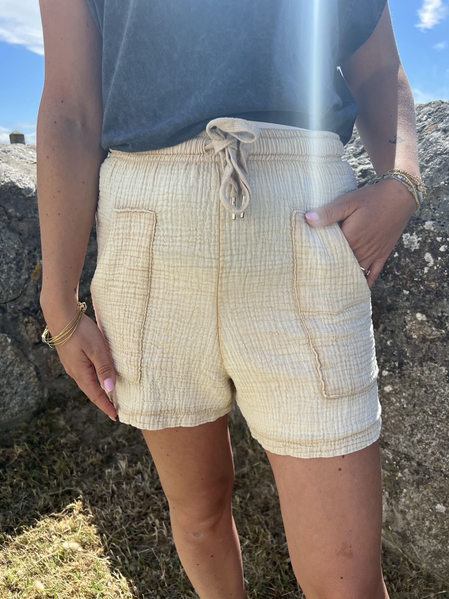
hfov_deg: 53.1
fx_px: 450
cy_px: 300
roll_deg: +5.2
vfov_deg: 67.3
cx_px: 224
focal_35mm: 26
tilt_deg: -16.2
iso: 50
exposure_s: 1/3077
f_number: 1.5
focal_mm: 5.7
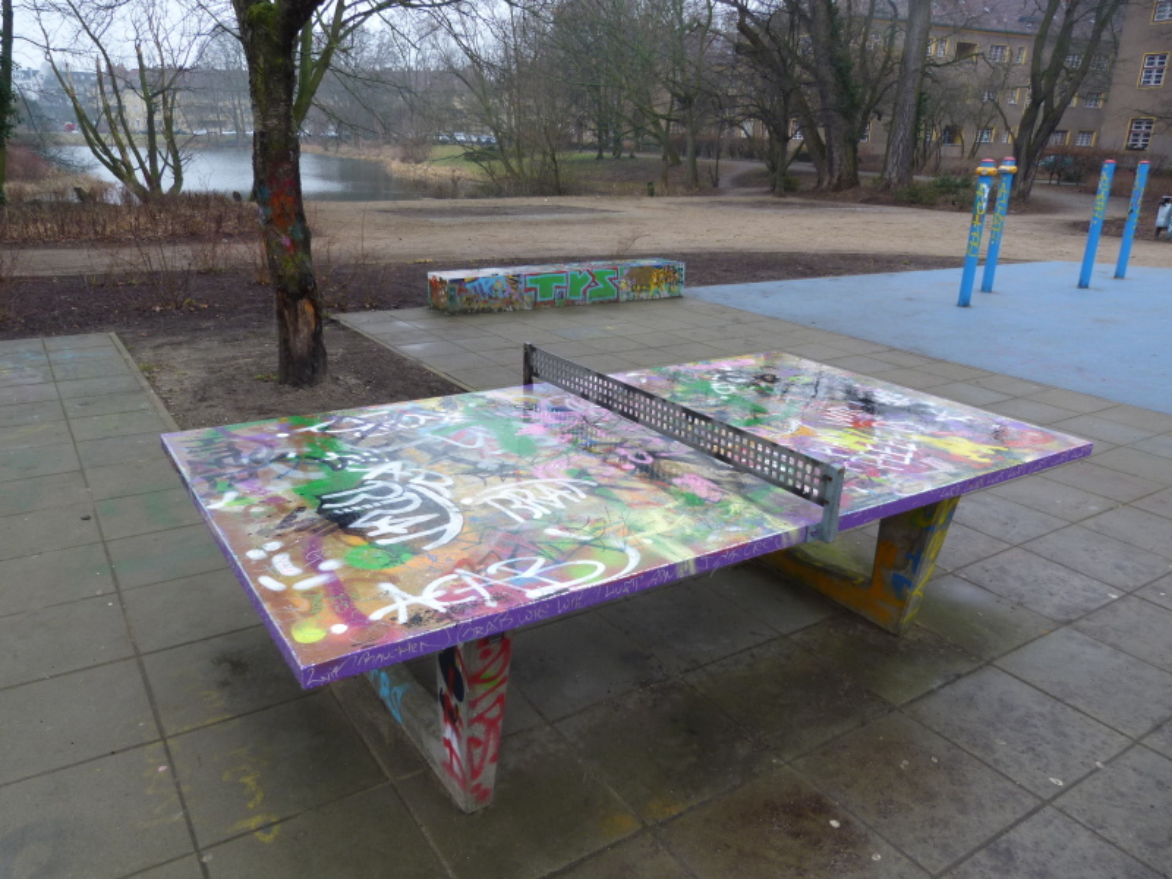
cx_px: 586
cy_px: 440
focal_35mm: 25
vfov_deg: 54.9
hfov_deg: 69.4
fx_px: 846
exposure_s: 1/60
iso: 100
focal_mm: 4.5
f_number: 2.8
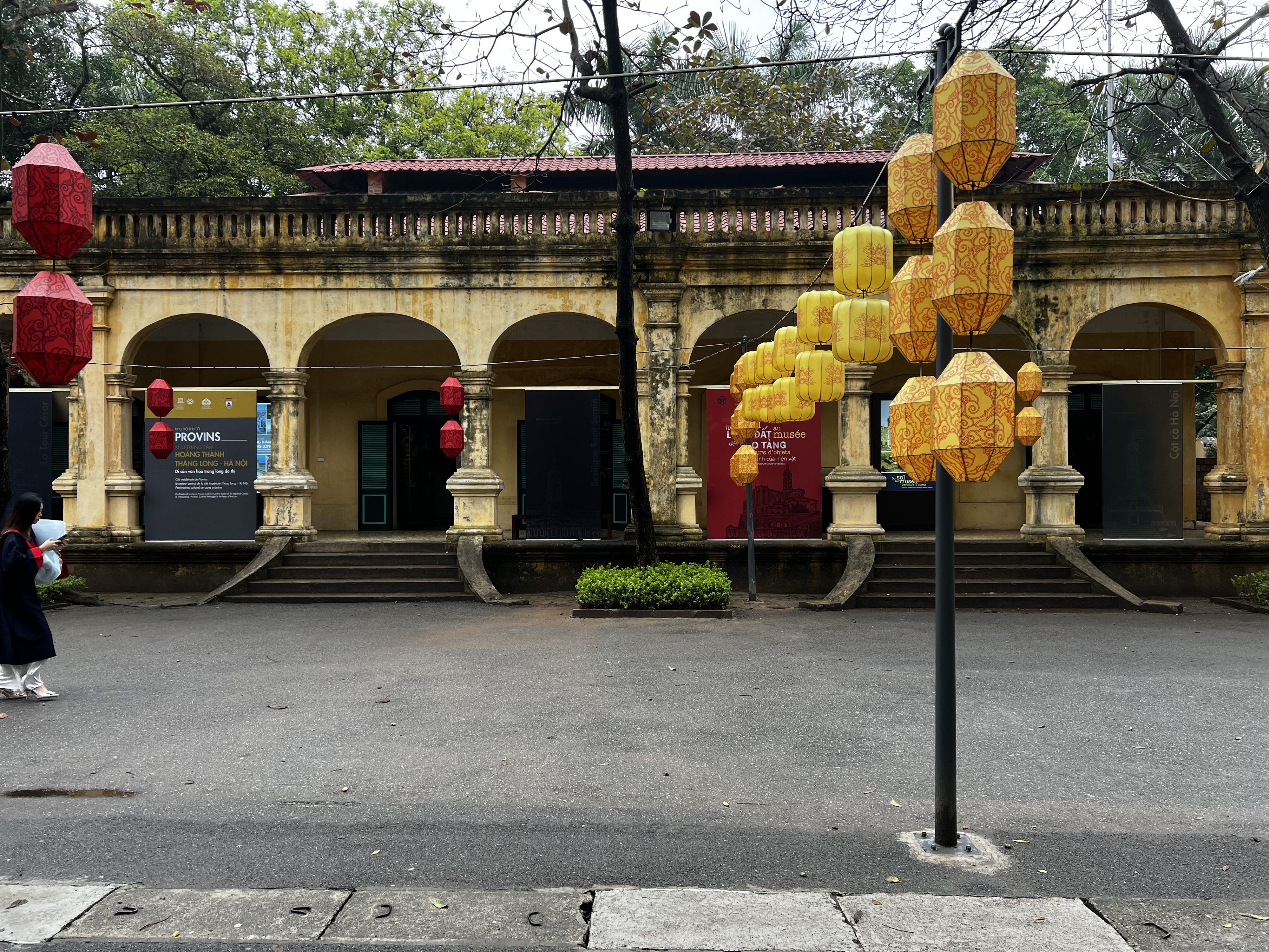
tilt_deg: +1.3
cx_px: 634
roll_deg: +0.1
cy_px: 476
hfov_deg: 67.3
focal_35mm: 26
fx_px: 953
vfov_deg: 53.1
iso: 40
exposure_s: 1/219
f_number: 1.5
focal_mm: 5.7
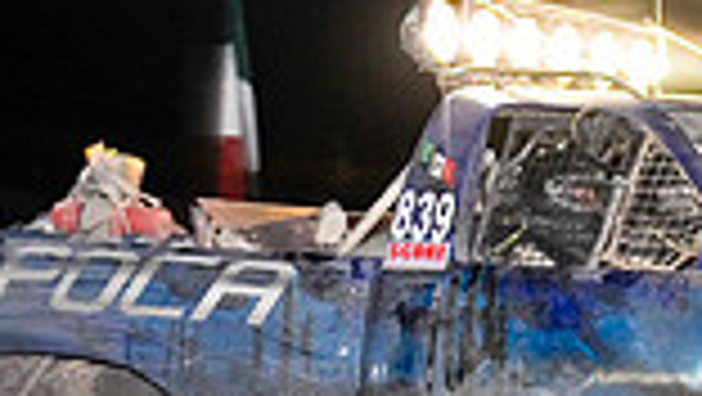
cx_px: 1084
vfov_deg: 4.5
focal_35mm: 273
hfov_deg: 7.7
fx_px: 5085
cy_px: 428
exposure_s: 1/60
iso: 1000
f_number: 4.5
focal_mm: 70
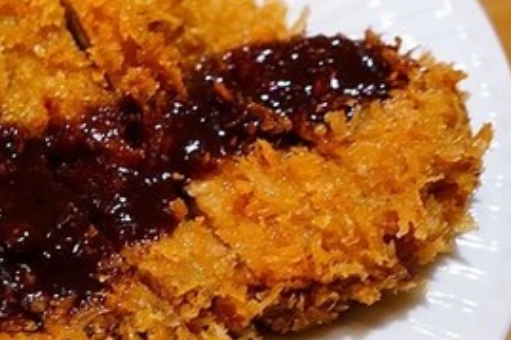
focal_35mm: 87
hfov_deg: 22.2
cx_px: -40
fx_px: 1234
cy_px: 175
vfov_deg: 15.7
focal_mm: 26
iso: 1600
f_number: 4
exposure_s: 1/60
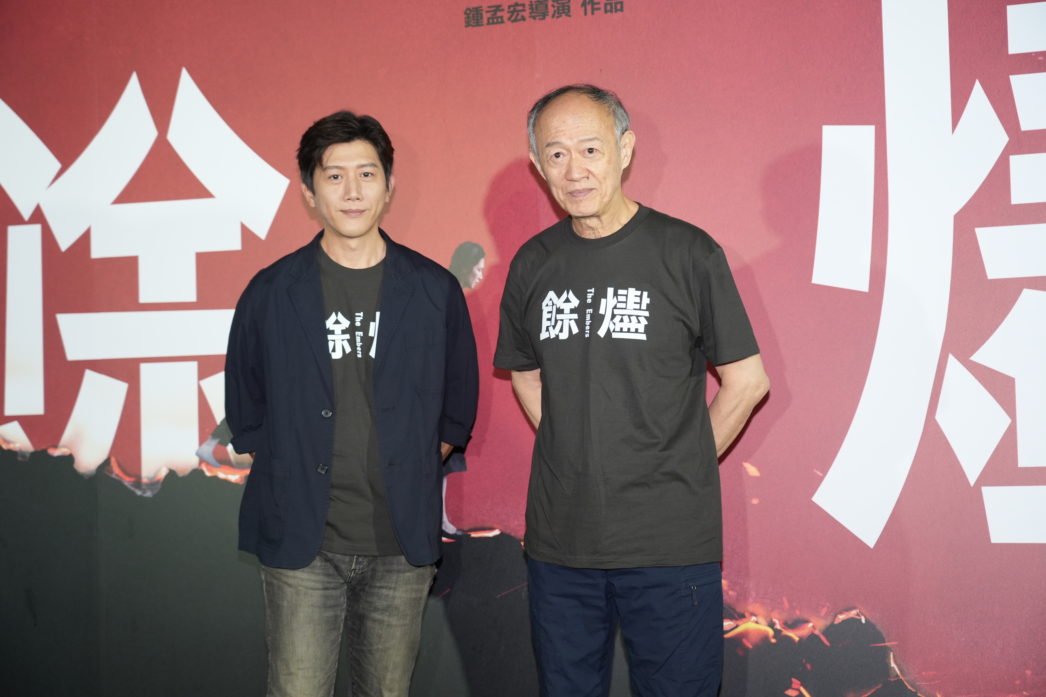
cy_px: 348
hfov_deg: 32.9
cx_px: 523
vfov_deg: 22.3
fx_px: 1772
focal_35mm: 61
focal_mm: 61
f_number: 4
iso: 1000
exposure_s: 1/200
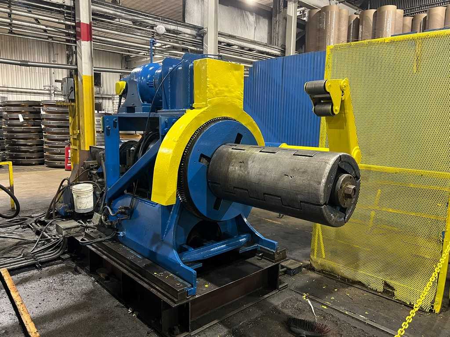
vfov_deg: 53.1
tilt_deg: -7.9
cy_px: 168
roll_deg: -0.5
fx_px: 338
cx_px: 225
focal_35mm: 26
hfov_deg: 67.3
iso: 400
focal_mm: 5.7
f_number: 1.5
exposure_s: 1/60
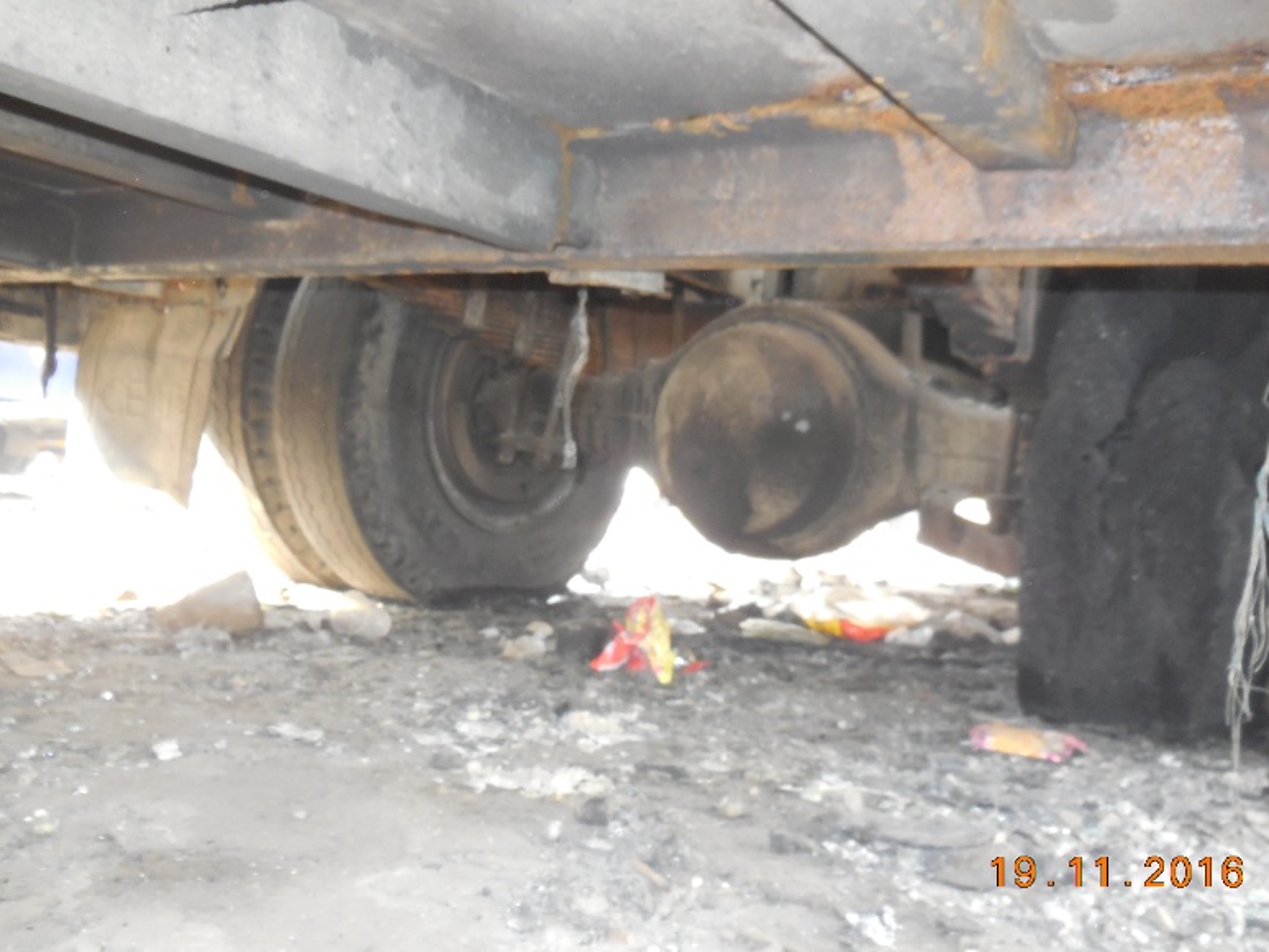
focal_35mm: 31
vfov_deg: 45.5
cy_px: 477
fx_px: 1137
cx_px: 641
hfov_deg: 58.3
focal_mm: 5.3
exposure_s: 1/25
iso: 280
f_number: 3.2
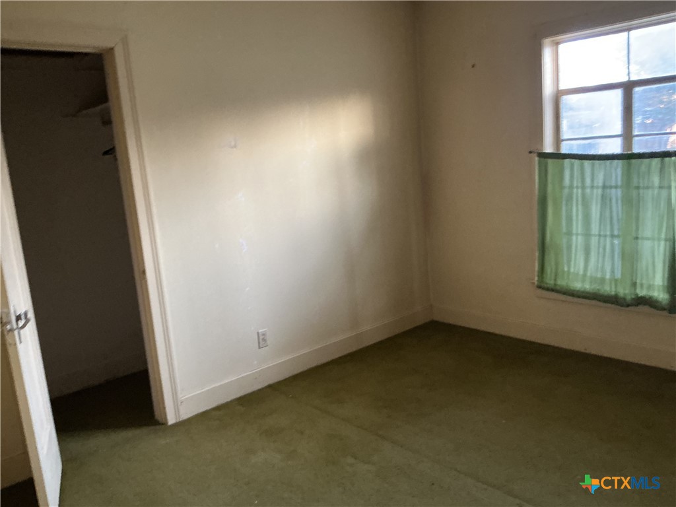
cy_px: 254
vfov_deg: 48.2
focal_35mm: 29
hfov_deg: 61.7
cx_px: 338
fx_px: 566
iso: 320
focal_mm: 3
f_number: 1.8
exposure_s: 1/30
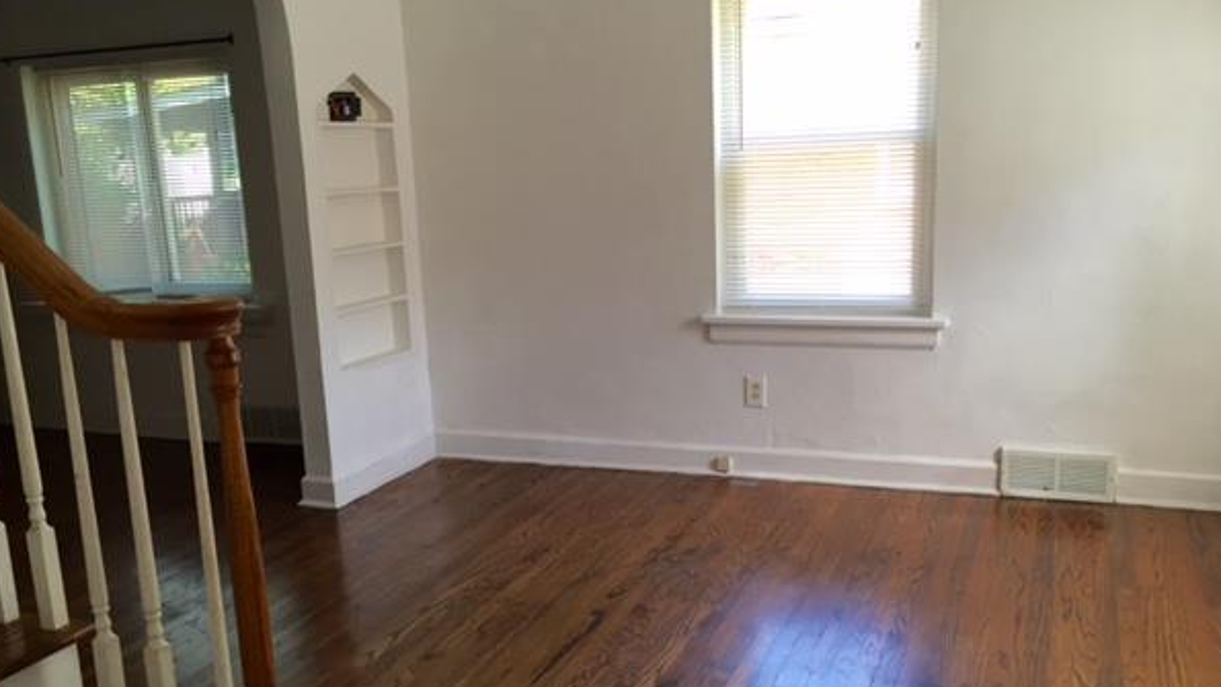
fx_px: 1101
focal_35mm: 34
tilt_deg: -14.2
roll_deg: +1.3
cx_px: 595
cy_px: 404
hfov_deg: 58.0
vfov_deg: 34.6
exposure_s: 1/30
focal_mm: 4.15
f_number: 2.2
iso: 32
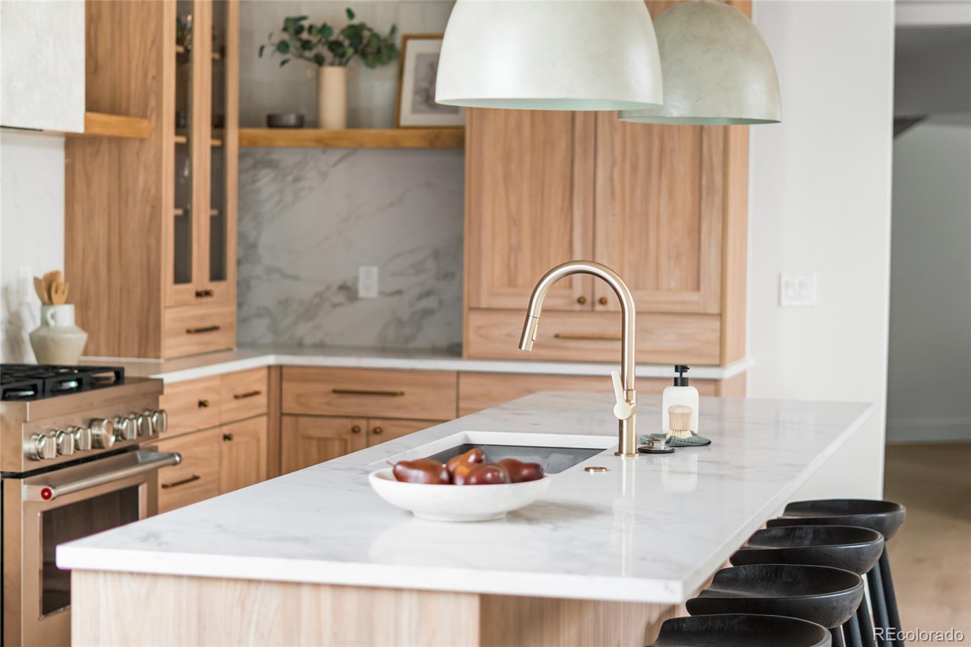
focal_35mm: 75
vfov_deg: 18.2
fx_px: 2022
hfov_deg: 27.0
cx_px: 486
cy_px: 324
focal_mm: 50
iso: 400
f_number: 1.8
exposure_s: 1/160
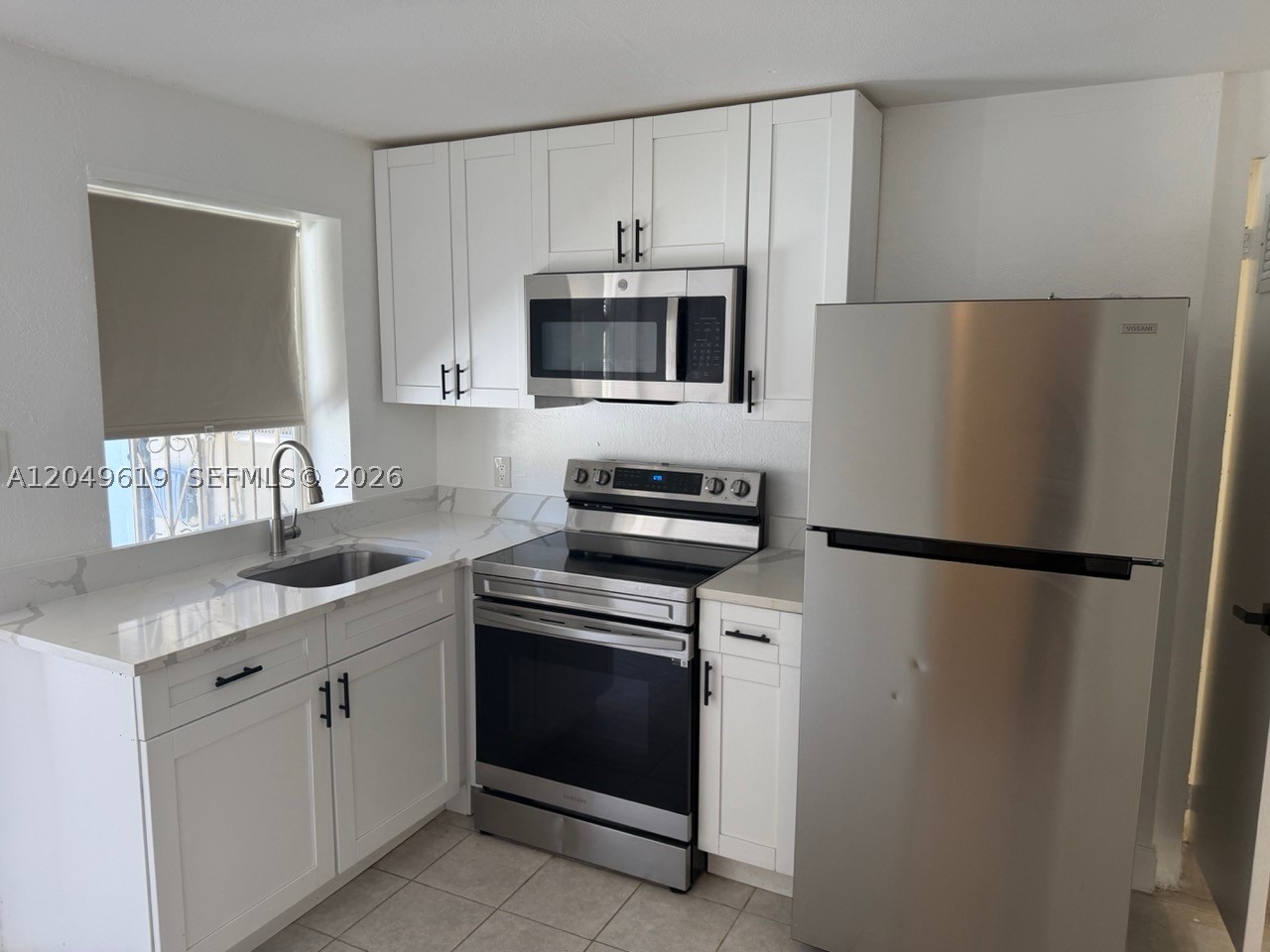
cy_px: 476
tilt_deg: -7.8
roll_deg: +0.1
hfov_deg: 71.6
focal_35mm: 24
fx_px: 881
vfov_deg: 56.8
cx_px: 635
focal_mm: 6.76
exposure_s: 1/120
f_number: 1.78
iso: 100
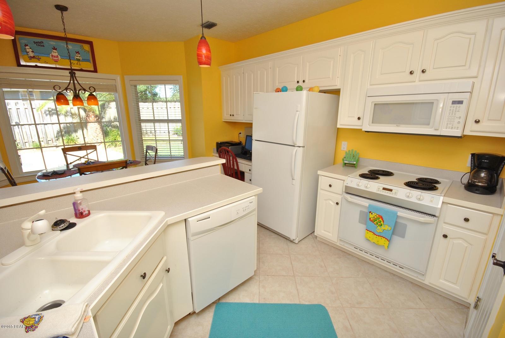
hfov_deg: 100.3
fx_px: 211
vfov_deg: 77.5
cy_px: 169
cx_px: 252
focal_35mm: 15
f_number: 7.1
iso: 400
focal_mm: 10
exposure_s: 1/200
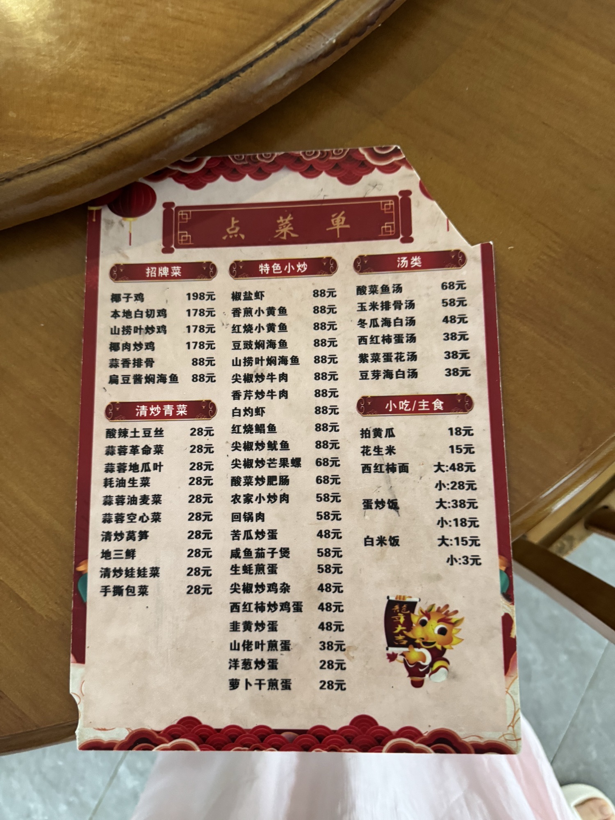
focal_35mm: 24
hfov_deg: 56.8
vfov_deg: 71.6
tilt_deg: -81.1
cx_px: 308
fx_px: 569
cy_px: 410
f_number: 1.78
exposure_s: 1/60
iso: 500
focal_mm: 6.76
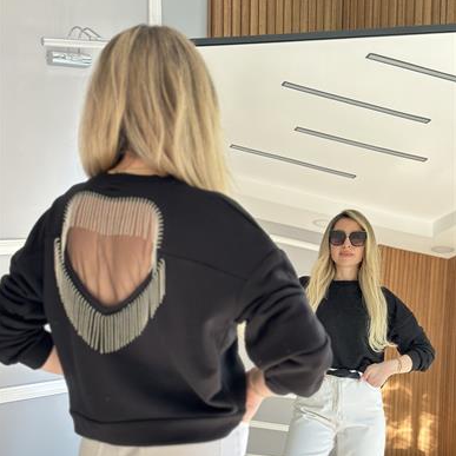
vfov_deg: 29.9
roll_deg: +0.3
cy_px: 284
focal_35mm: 57
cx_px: 227
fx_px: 850
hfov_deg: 30.0
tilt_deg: -6.1
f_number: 1.78
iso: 125
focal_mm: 6.86
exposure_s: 1/70
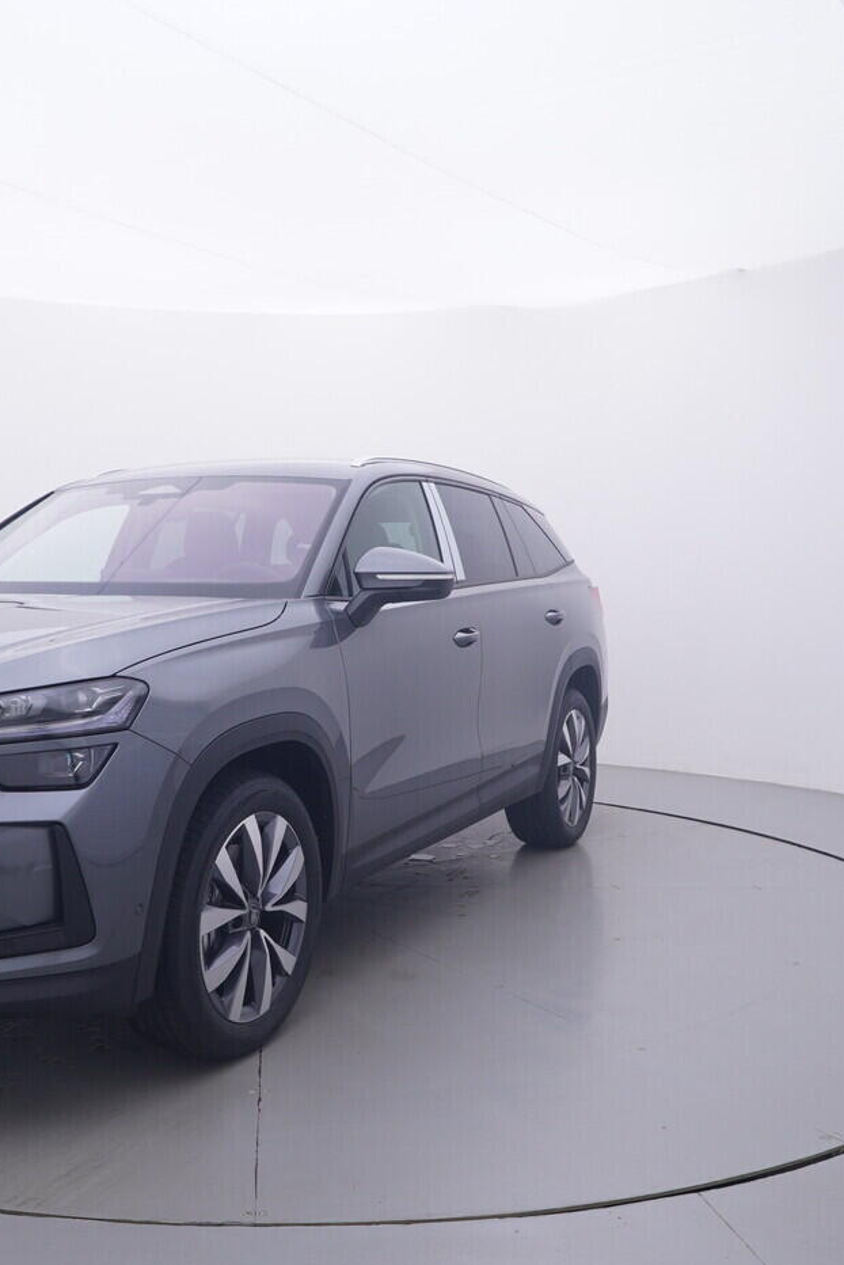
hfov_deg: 37.6
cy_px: 643
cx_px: 262
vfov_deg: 54.7
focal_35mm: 35
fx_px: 1222
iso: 200
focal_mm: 15
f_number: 5
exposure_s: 1/80
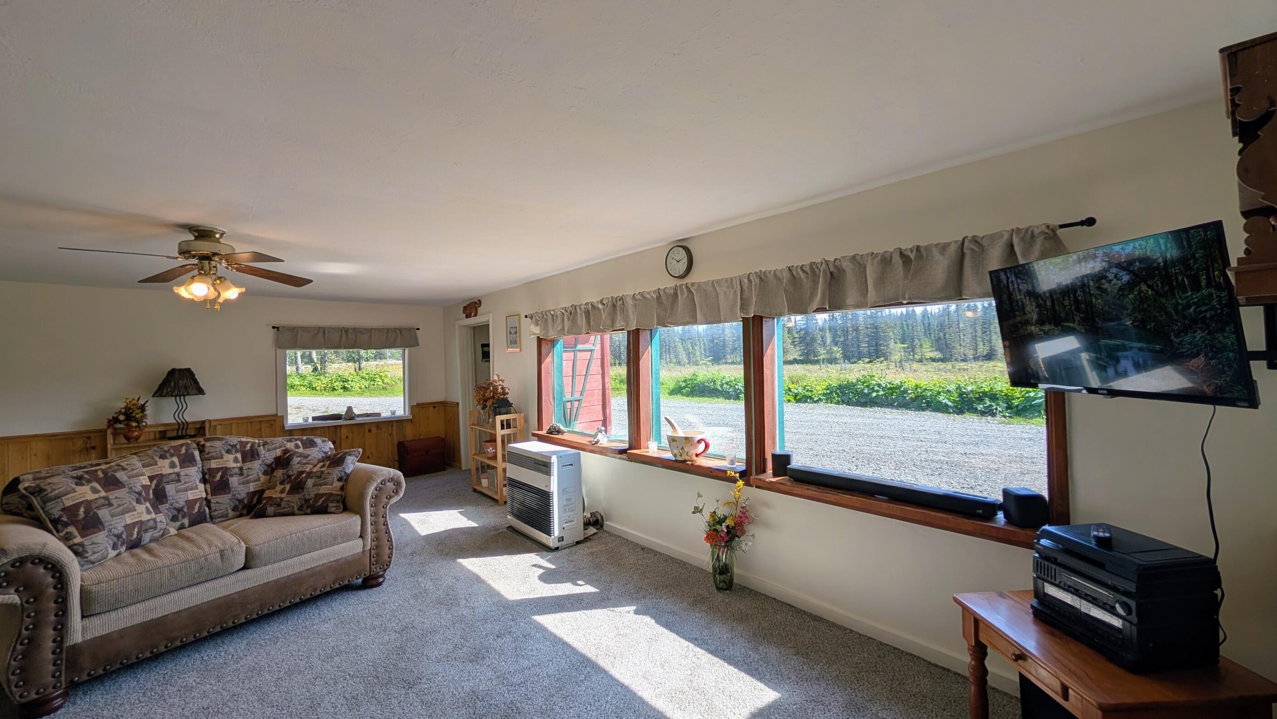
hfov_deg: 106.8
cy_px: 348
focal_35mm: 14
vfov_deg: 74.3
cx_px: 631
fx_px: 474
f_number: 1.7
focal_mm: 2.02
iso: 52
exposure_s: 1/780
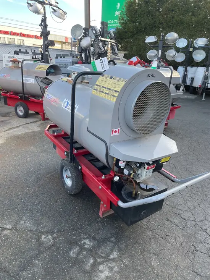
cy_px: 140
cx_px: 105
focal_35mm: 26
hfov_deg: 53.1
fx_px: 210
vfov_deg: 67.3
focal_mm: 4.2
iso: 32
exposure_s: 1/243
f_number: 1.6
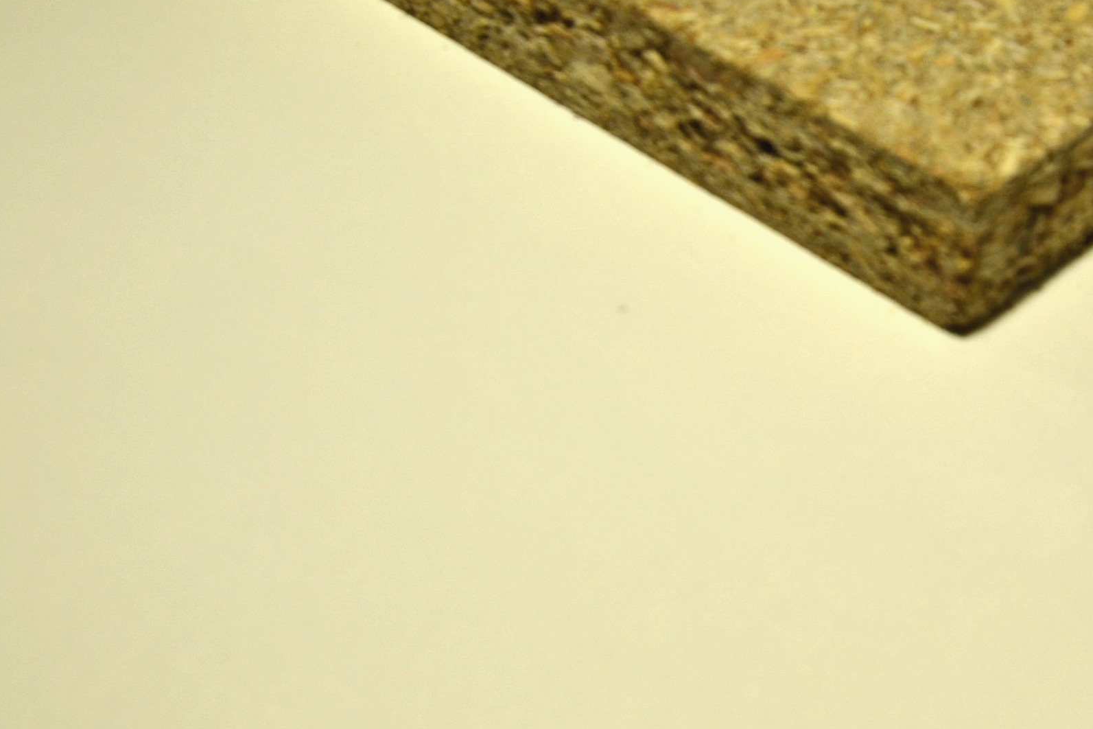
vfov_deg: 18.1
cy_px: 172
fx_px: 2277
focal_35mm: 75
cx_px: 969
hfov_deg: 26.2
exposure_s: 1/160
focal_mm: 24
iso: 100
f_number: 7.1
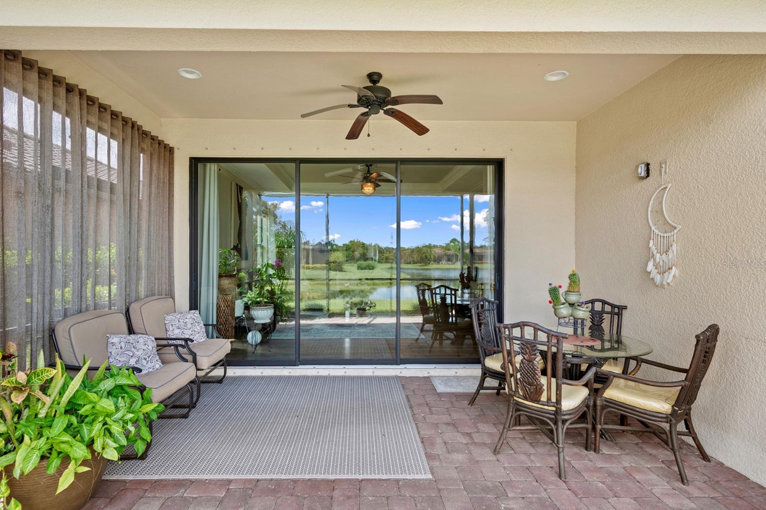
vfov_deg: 67.4
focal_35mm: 18
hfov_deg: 89.9
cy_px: 263
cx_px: 361
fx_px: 383
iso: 100
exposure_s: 1/10
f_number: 5.6
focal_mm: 17
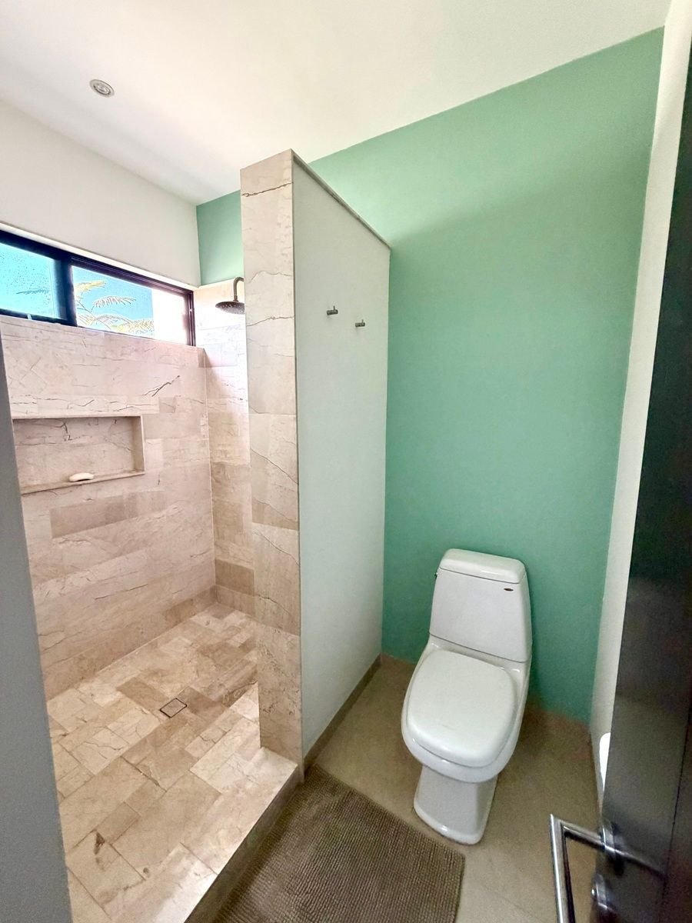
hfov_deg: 85.7
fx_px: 373
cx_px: 346
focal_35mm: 14
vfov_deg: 102.1
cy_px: 462
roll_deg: -0.2
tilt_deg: -7.5
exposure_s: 1/60
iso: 320
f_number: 2.2
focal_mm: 2.22
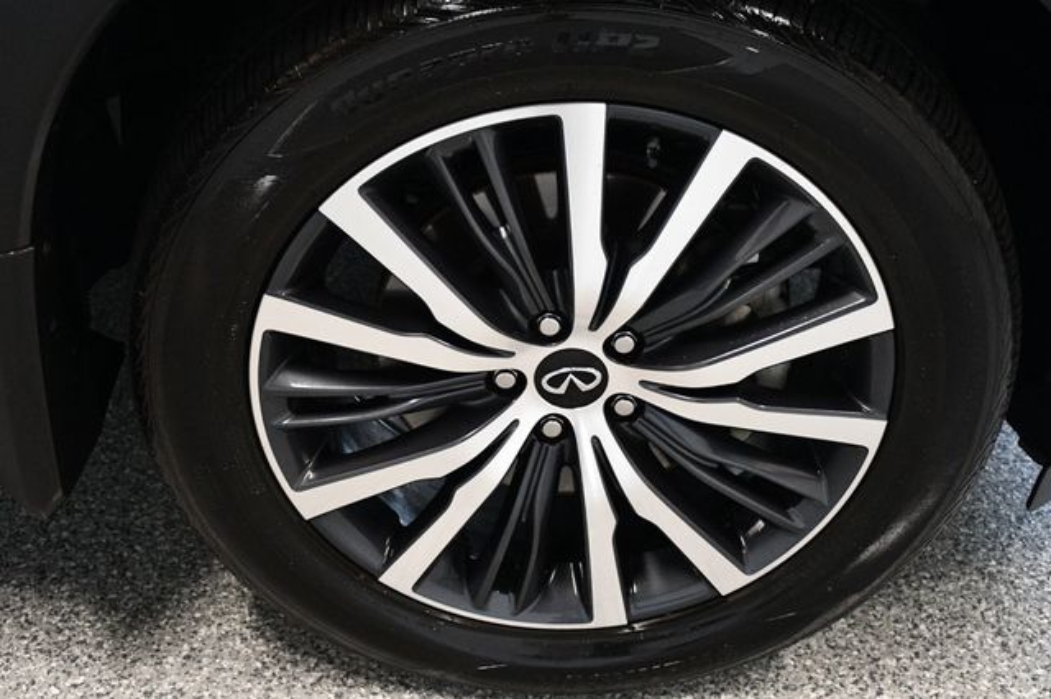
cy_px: 350
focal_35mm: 57
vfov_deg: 23.8
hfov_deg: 35.1
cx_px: 526
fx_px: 1663
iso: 3200
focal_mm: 38
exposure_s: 1/100
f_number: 4.2
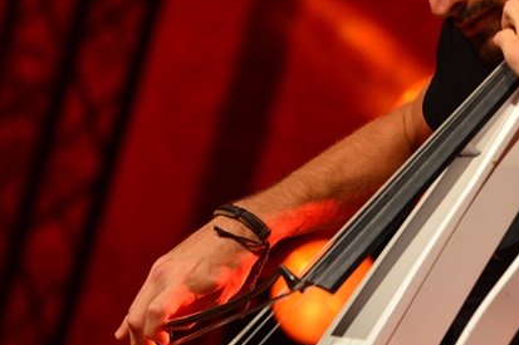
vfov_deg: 4.1
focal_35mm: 338
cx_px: 425
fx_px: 4871
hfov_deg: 6.1
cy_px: 68
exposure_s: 1/100
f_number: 5.6
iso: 1600
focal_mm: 155
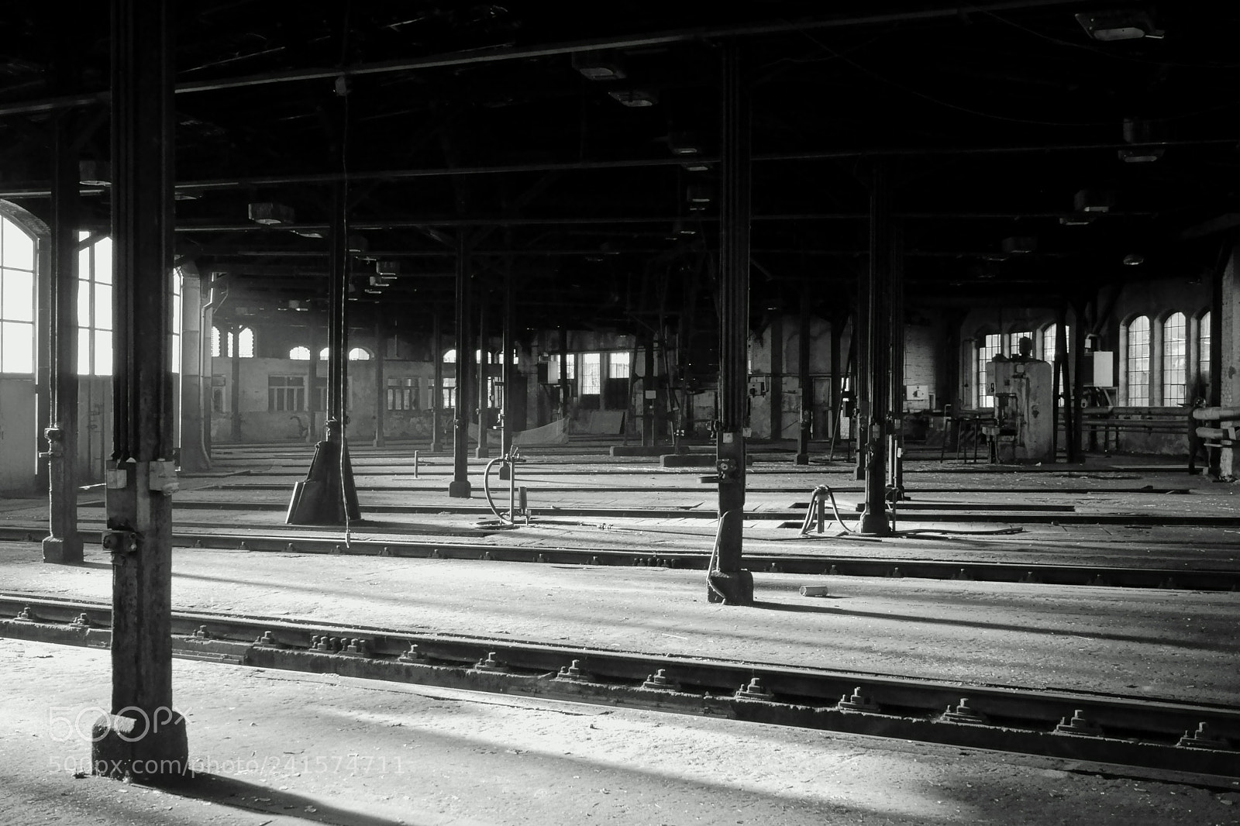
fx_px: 1446
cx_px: 620
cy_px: 413
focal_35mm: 42
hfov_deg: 46.4
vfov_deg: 31.9
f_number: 11
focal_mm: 42
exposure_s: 1/125
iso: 3200
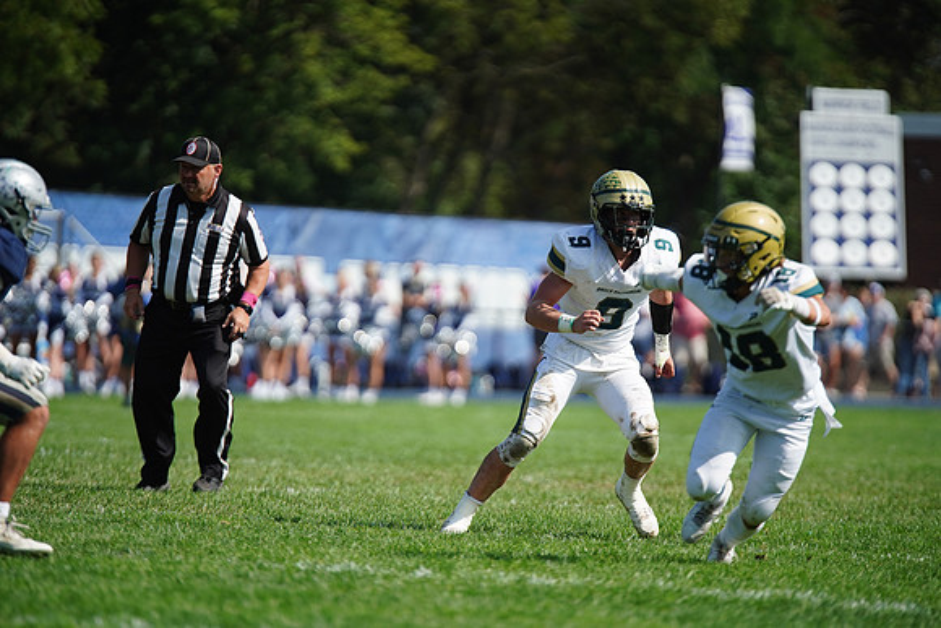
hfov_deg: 6.9
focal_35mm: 300
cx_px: 470
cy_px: 314
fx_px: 7843
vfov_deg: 4.6
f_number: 2.8
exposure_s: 1/5000
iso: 400
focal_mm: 300
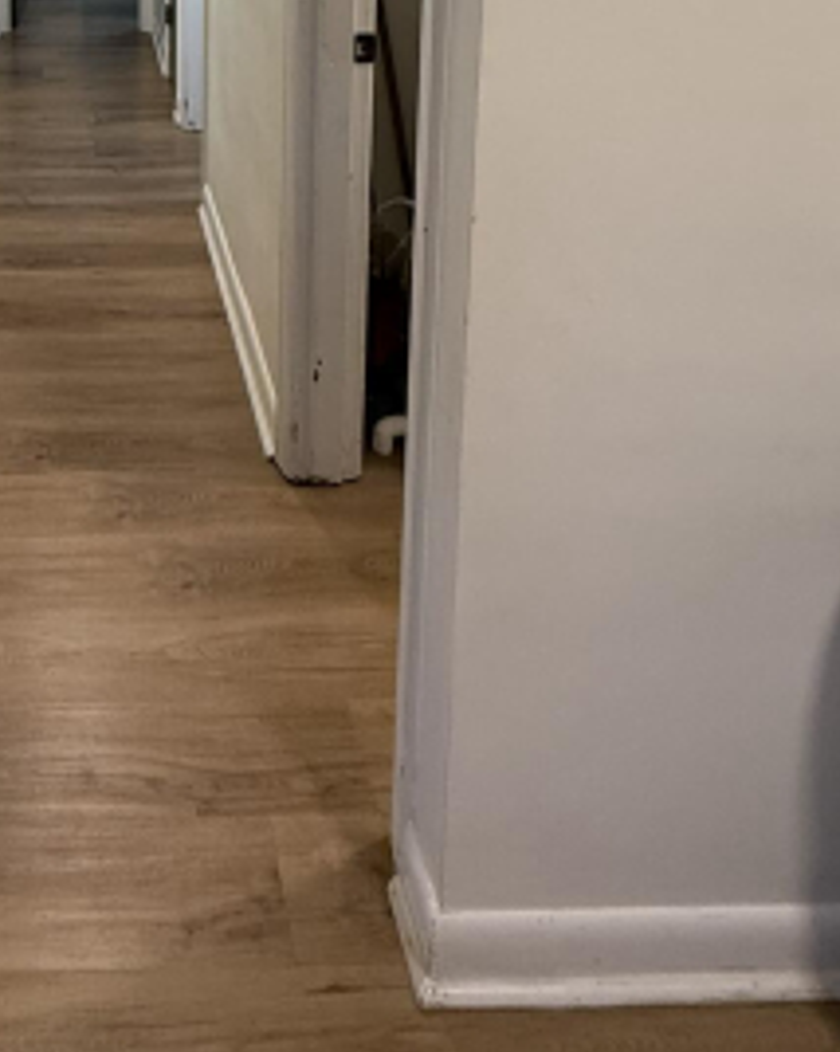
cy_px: -57
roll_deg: -0.4
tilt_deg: -7.0
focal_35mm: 34
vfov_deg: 43.3
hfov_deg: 40.5
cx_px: 106
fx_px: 1058
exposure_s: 1/60
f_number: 2.2
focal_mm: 2.22
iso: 250
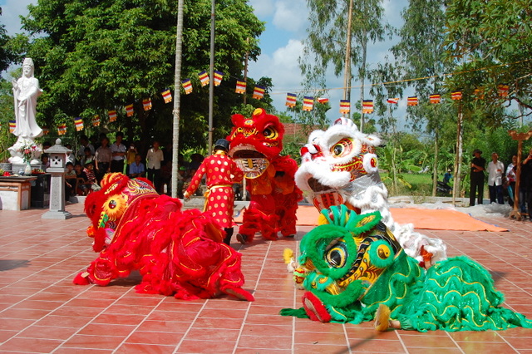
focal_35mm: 52
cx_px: 266
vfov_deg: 25.7
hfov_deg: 37.9
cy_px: 177
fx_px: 775
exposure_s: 1/640
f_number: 6.3
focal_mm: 35
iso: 200
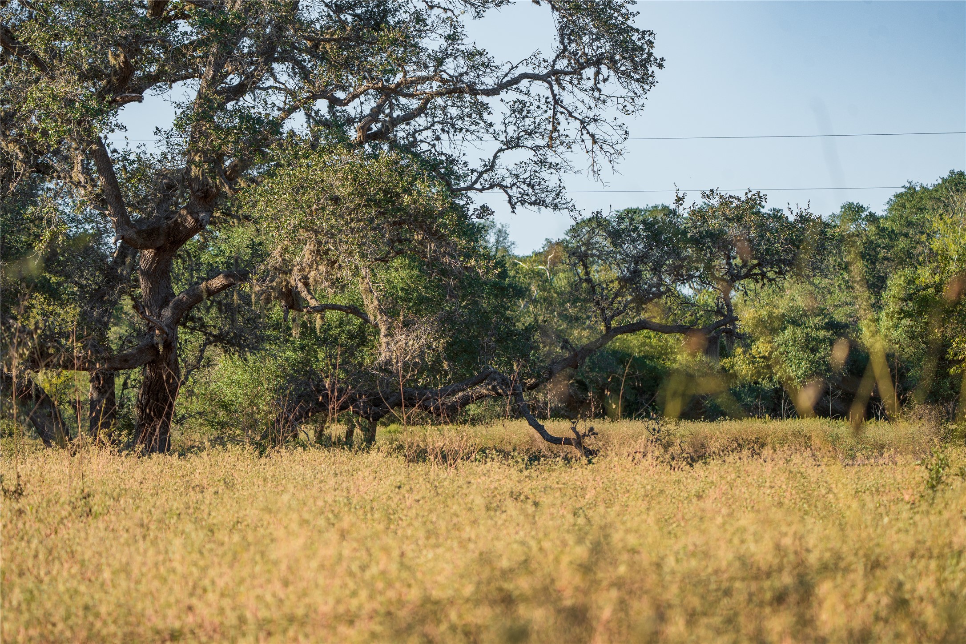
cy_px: 322
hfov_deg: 9.6
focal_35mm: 214
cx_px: 483
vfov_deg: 6.4
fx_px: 5742
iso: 100
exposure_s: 1/640
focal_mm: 214
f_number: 5.6
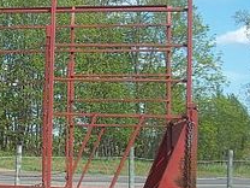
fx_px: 679
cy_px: 98
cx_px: -53
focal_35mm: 94
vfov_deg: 15.7
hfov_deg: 19.6
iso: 80
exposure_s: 1/160
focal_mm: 6.5
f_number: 8
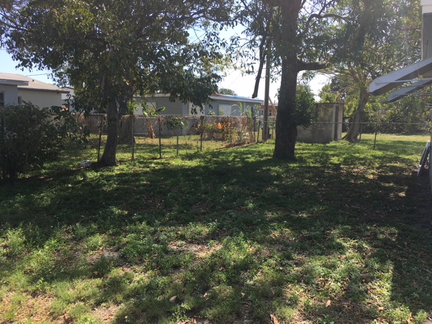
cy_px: 162
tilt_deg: -8.0
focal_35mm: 29
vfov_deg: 48.2
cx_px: 216
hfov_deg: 61.7
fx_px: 362
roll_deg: -1.1
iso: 25
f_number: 2.2
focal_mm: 4.15
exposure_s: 1/769
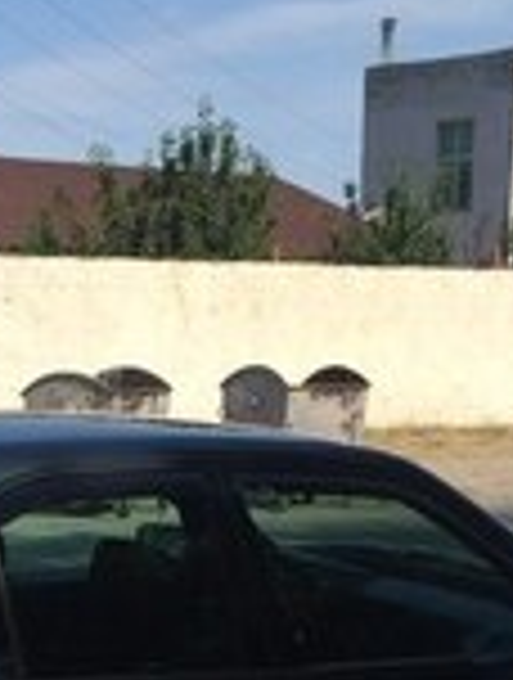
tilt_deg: -16.3
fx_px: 1869
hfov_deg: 15.5
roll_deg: -0.6
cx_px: 122
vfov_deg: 19.1
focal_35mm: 95
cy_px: 869
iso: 32
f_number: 2.2
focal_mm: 4.15
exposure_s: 1/2083
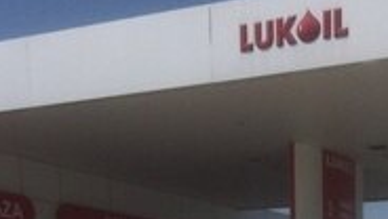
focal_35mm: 85
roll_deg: +2.0
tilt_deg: -12.1
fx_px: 876
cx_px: 350
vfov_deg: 12.1
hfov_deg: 24.3
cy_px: 482
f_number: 2.2
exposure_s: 1/5882
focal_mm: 4.15
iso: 40
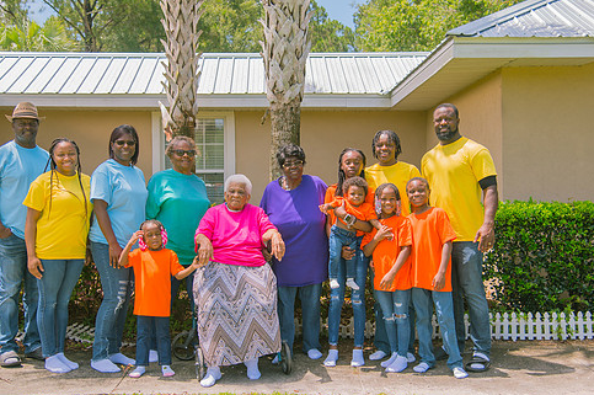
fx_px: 775
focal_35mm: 47
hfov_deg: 41.9
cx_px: 275
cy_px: 193
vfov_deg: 28.6
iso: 100
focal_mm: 38
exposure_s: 1/500
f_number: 4
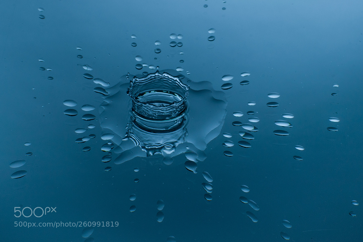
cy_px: 121
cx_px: 182
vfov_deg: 25.7
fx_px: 529
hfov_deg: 37.9
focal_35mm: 52
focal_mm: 35
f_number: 16
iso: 100
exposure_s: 1/200
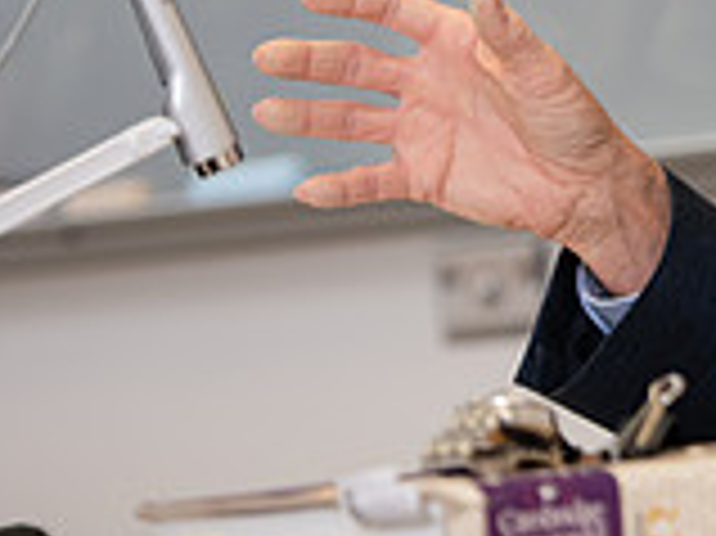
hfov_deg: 5.0
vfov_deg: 3.8
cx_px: 941
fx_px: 8143
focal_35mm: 394
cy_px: -128
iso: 640
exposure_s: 1/200
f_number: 3.2
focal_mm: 112
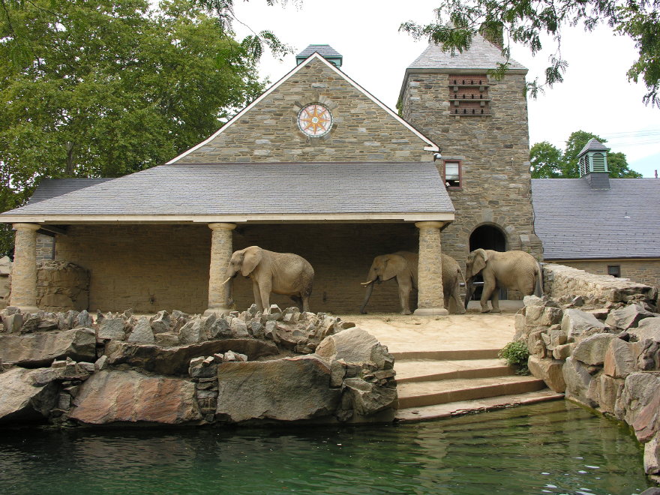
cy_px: 248
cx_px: 330
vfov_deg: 40.7
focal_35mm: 35
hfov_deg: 52.6
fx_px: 667
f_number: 5
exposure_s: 1/116
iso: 50
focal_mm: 8.9
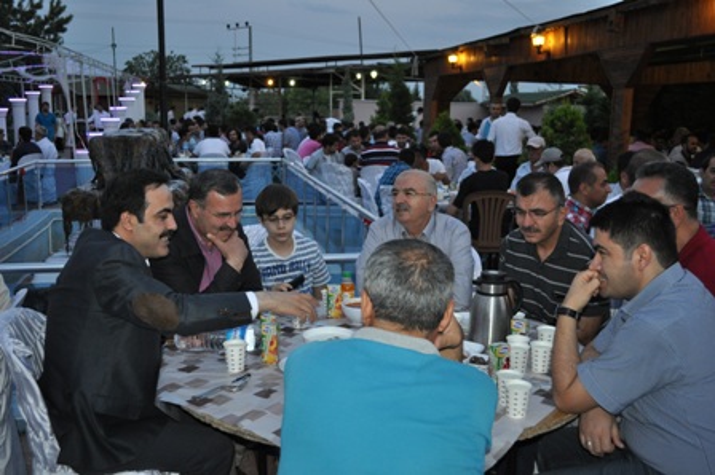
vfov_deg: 36.8
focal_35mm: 36
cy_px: 238
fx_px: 714
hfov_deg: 53.2
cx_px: 358
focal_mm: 24
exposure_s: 1/60
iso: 800
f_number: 4
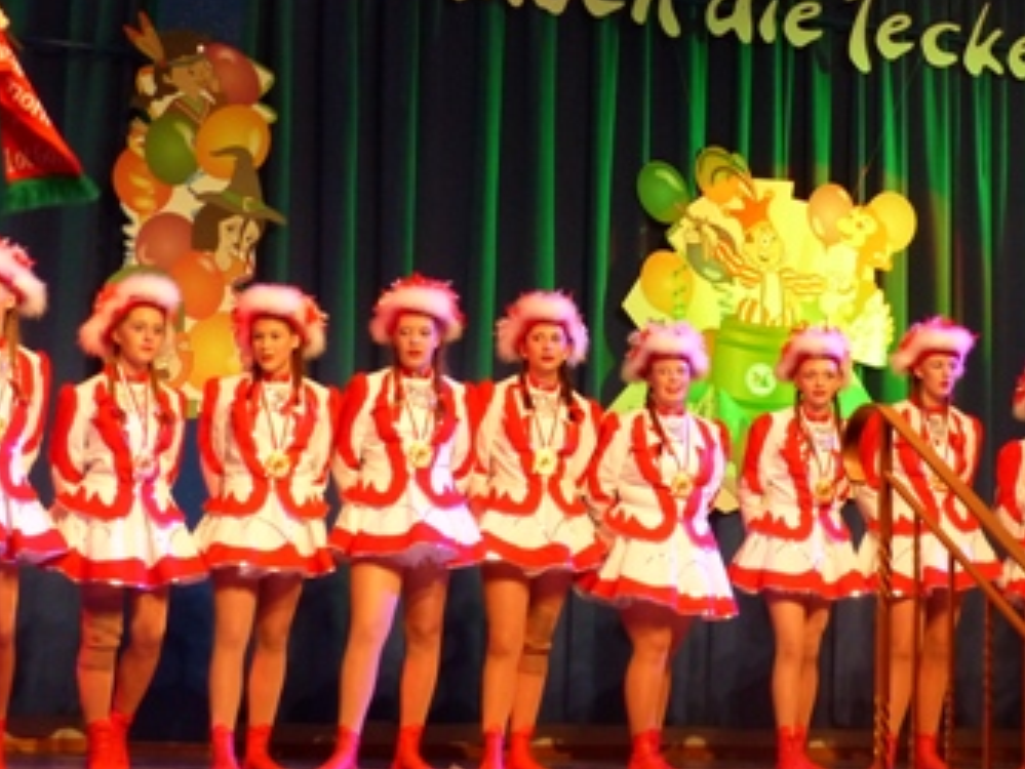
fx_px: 2399
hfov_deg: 24.0
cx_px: 714
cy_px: 249
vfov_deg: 18.2
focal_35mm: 81
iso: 400
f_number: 2.8
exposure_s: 1/30
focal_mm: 8.1
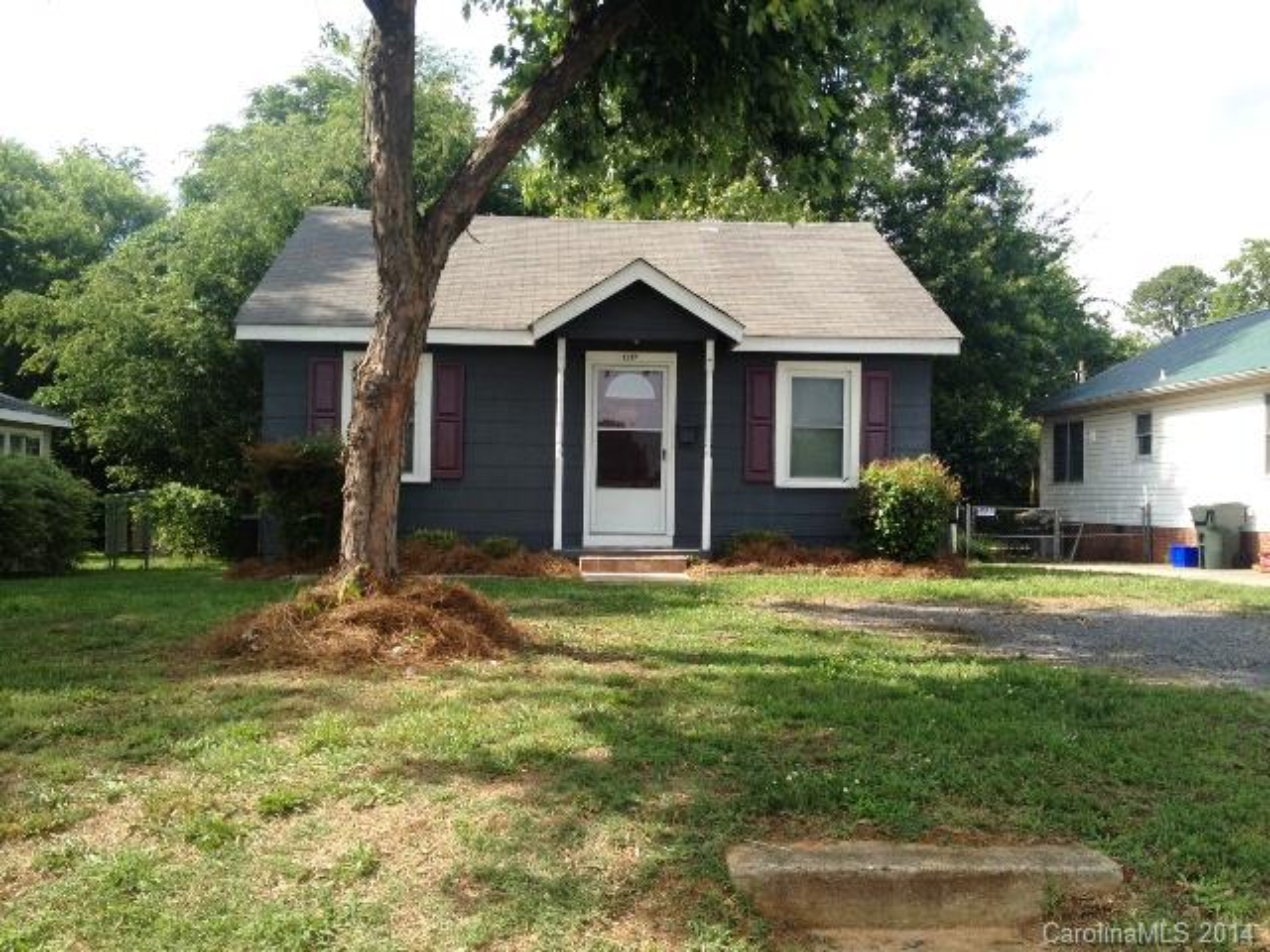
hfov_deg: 52.6
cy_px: 476
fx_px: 1284
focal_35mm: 35
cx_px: 635
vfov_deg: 40.7
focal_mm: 4.28
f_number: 2.4
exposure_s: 1/708
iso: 50
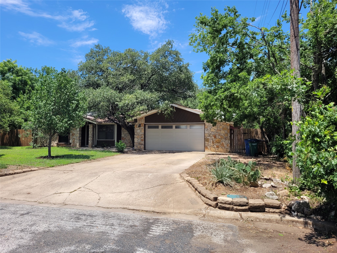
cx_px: 168
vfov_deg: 53.1
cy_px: 126
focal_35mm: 26
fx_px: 253
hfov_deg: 67.3
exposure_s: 1/1681
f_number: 1.8
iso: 40
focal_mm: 5.4
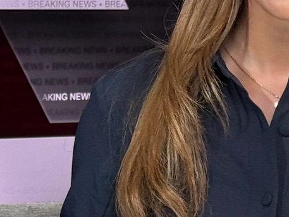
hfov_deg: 9.2
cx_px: 53
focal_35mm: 215
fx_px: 1795
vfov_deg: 6.9
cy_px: 177
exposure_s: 1/60
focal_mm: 6.76
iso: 125
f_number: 1.78
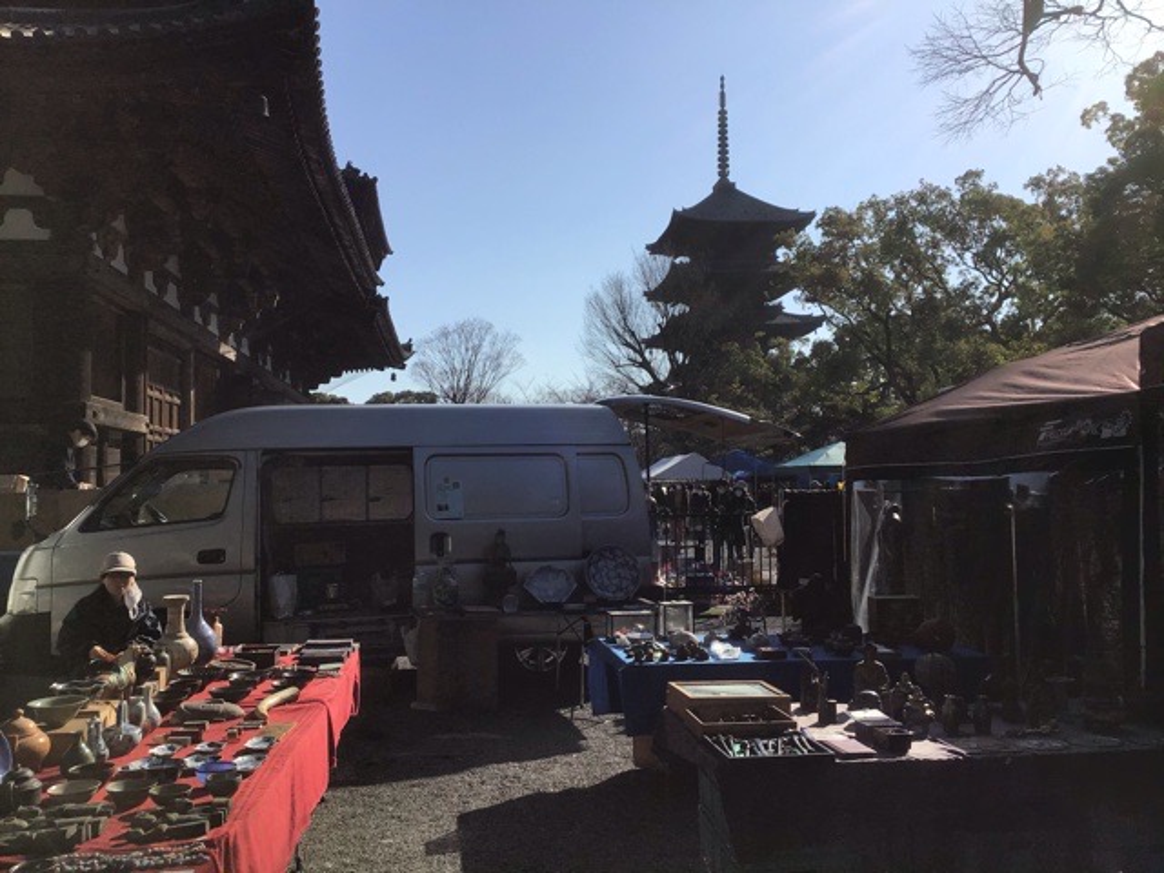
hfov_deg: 58.4
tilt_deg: +2.1
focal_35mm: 31
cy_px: 436
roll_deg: +0.9
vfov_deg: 45.4
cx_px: 582
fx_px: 1042
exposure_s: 1/2092
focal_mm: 3.3
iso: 25
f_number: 2.4
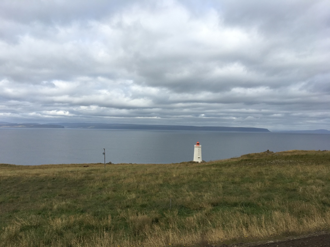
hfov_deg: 61.7
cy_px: 124
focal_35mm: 29
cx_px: 165
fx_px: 276
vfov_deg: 48.2
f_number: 2.2
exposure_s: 1/1083
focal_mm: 4.15
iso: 25
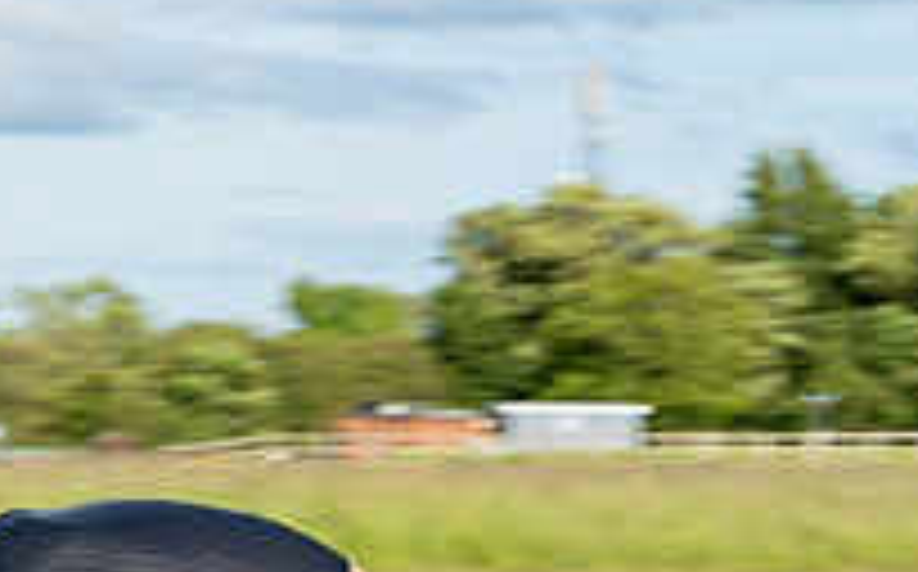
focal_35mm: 203
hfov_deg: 10.2
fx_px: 5073
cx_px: -86
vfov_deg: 6.4
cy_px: 660
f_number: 7.1
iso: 160
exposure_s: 1/400
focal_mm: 70
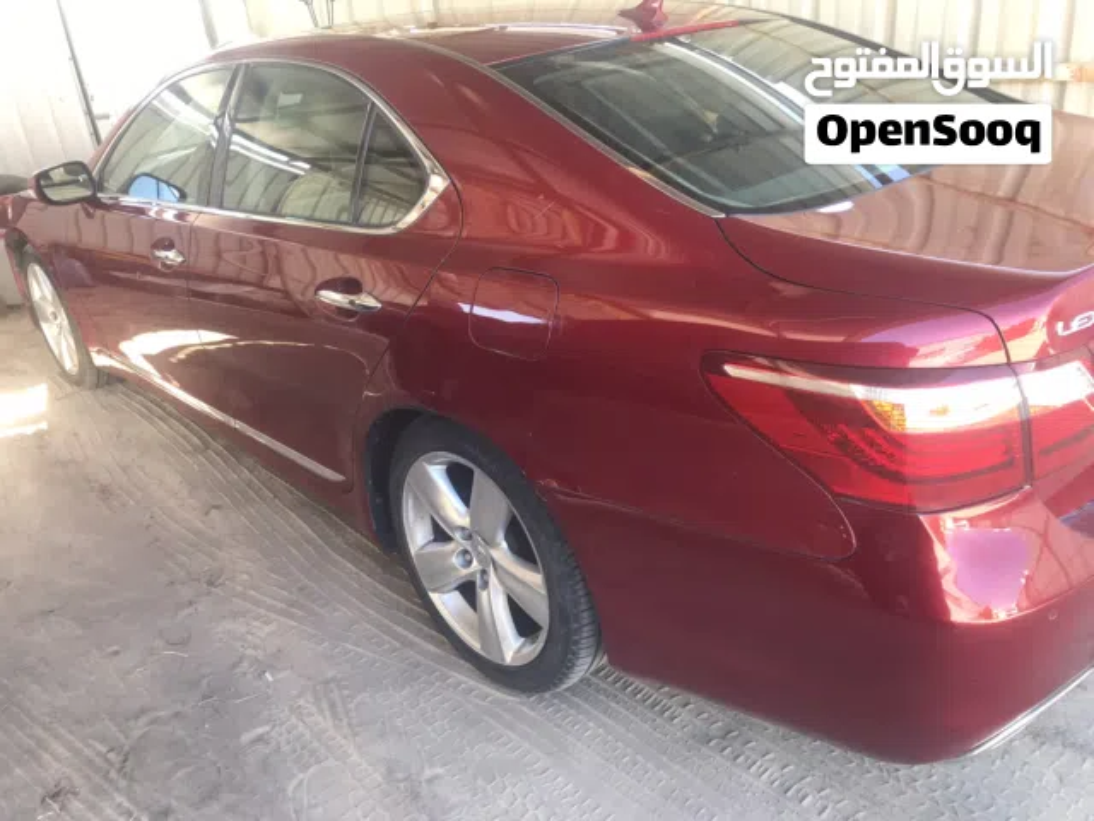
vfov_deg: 49.7
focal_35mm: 28
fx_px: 885
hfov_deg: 63.4
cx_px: 547
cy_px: 410
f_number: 1.8
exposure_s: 1/100
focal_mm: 3.99
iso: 32
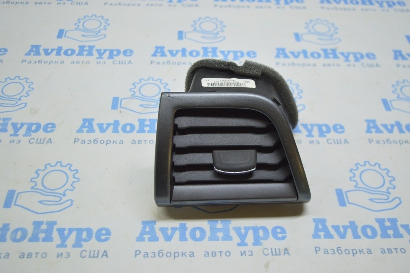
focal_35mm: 42
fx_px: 478
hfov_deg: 46.4
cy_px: 136
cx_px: 205
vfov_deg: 31.8
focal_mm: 28
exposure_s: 1/60
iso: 400
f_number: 4.2
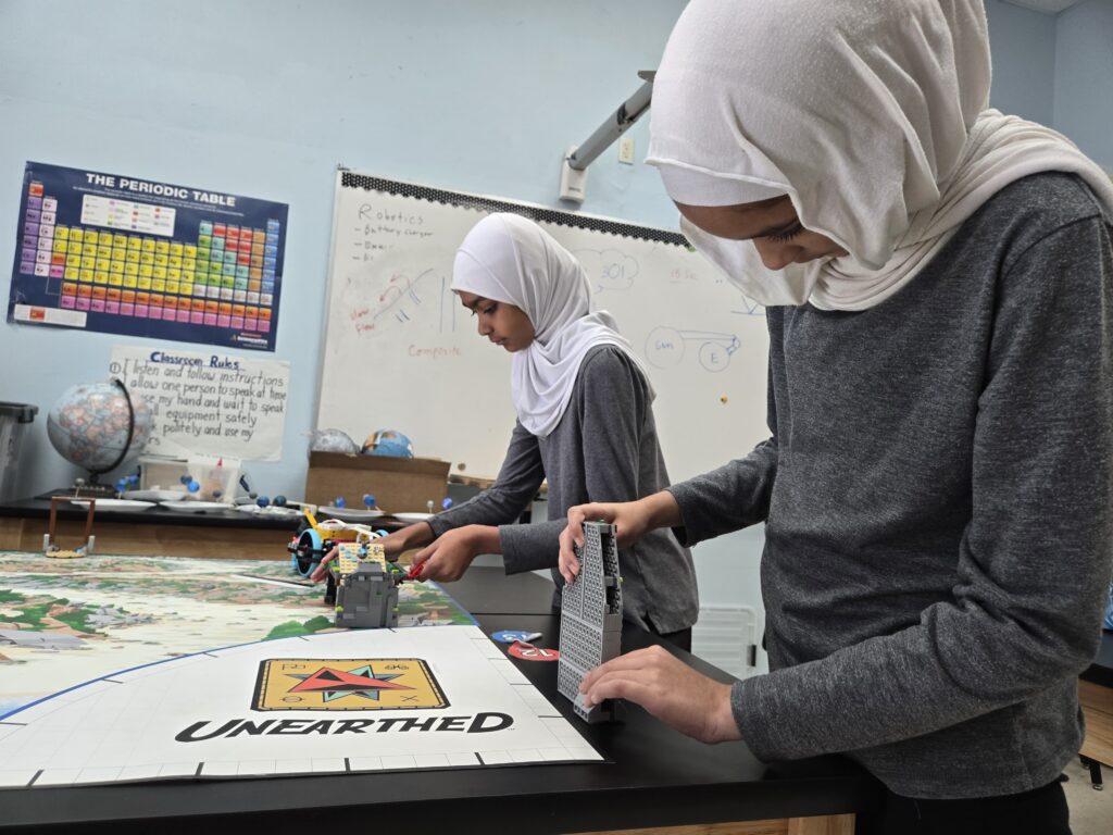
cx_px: 556
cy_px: 418
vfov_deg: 58.9
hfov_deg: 73.9
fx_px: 740
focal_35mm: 23
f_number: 1.8
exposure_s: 1/120
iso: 100
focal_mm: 5.4
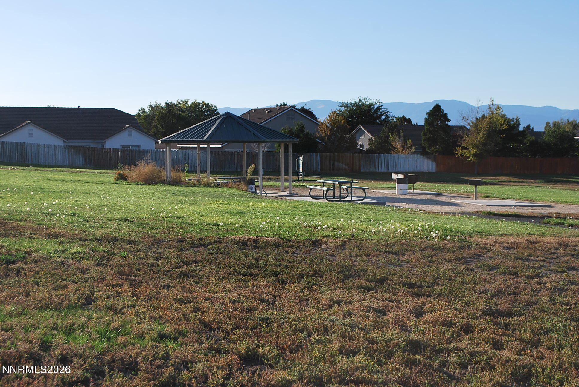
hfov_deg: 35.0
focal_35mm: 57
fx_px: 918
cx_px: 290
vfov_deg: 23.8
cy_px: 194
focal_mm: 38
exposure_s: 1/250
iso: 100
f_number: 9
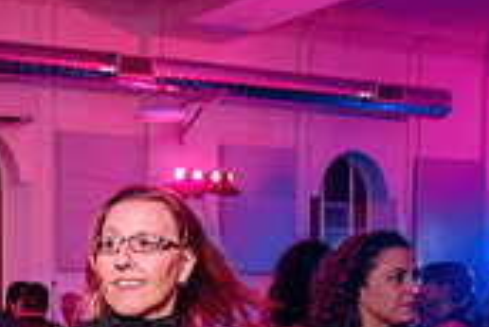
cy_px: 400
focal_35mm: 81
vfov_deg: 16.2
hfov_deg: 22.8
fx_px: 1101
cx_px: -111
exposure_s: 1/50
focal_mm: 24
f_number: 3.5
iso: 800
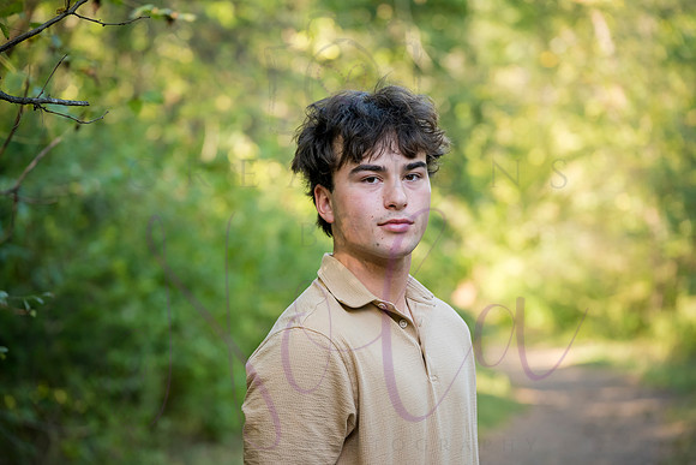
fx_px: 2507
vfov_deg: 10.6
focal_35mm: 130
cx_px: 348
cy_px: 222
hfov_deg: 15.8
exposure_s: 1/250
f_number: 4
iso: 720
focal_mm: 120
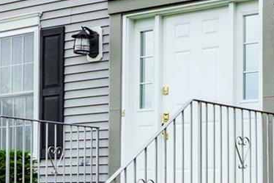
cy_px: 174
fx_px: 791
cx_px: 172
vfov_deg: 13.0
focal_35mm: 104
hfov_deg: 19.6
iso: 400
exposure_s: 1/200
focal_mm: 19
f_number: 9
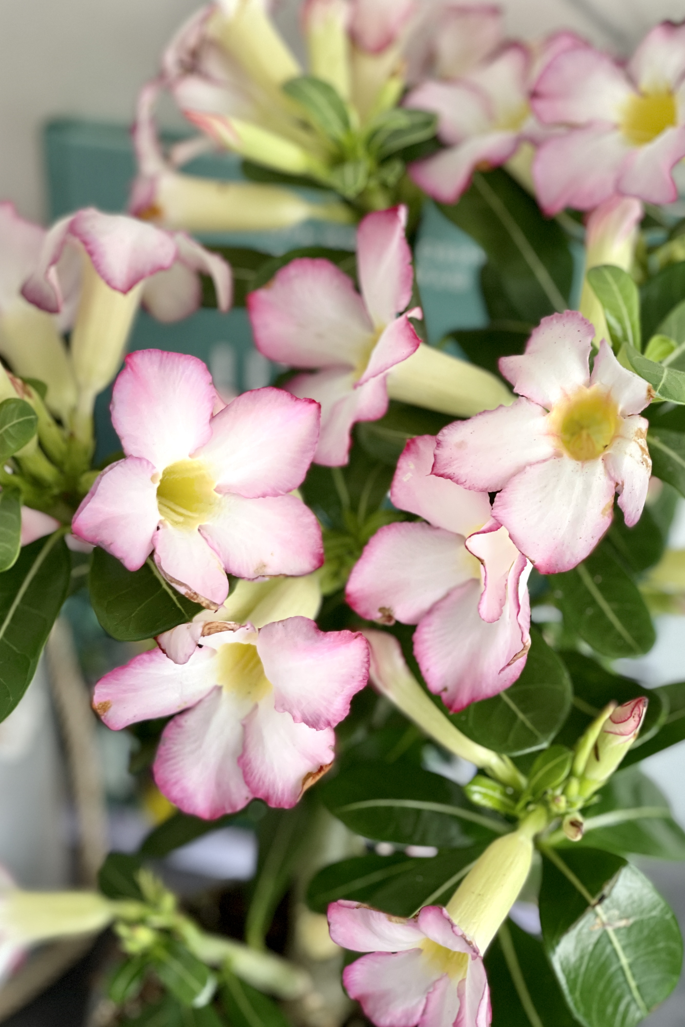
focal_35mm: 67
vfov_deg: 30.1
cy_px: 512
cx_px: 355
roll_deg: -0.6
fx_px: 1912
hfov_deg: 20.3
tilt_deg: -36.5
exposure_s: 1/50
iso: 160
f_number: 2.2
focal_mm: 7.5
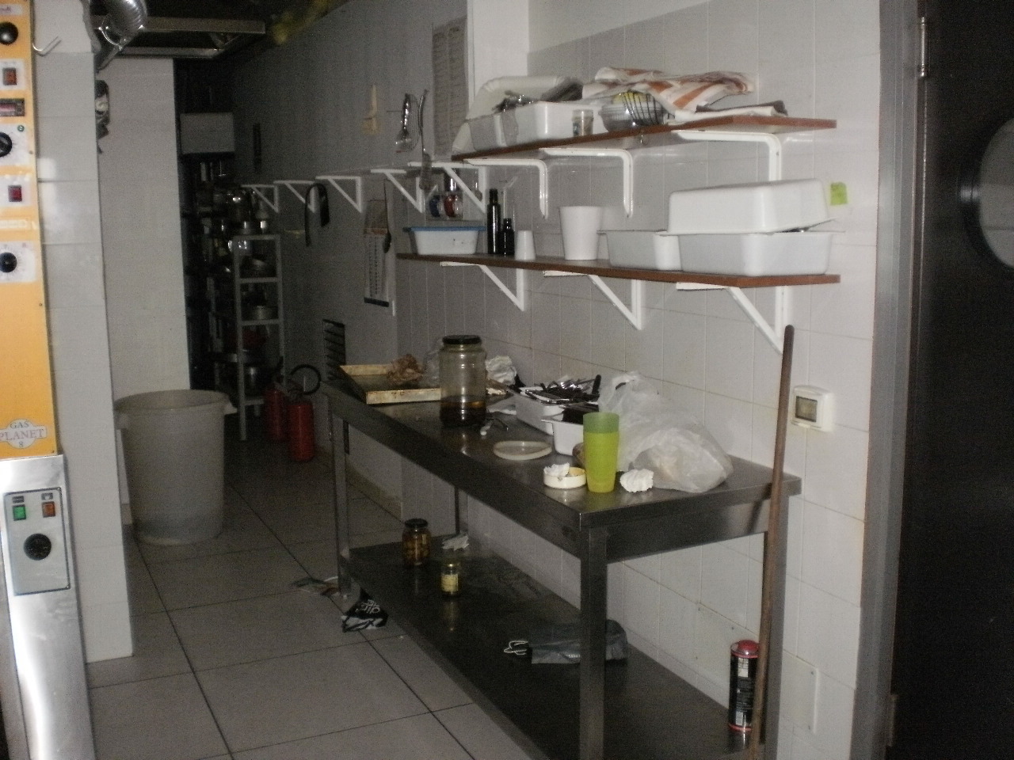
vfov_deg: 37.7
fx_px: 1113
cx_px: 507
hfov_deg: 49.0
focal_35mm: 38
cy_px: 380
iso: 400
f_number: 3.1
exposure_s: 1/250
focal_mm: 6.3
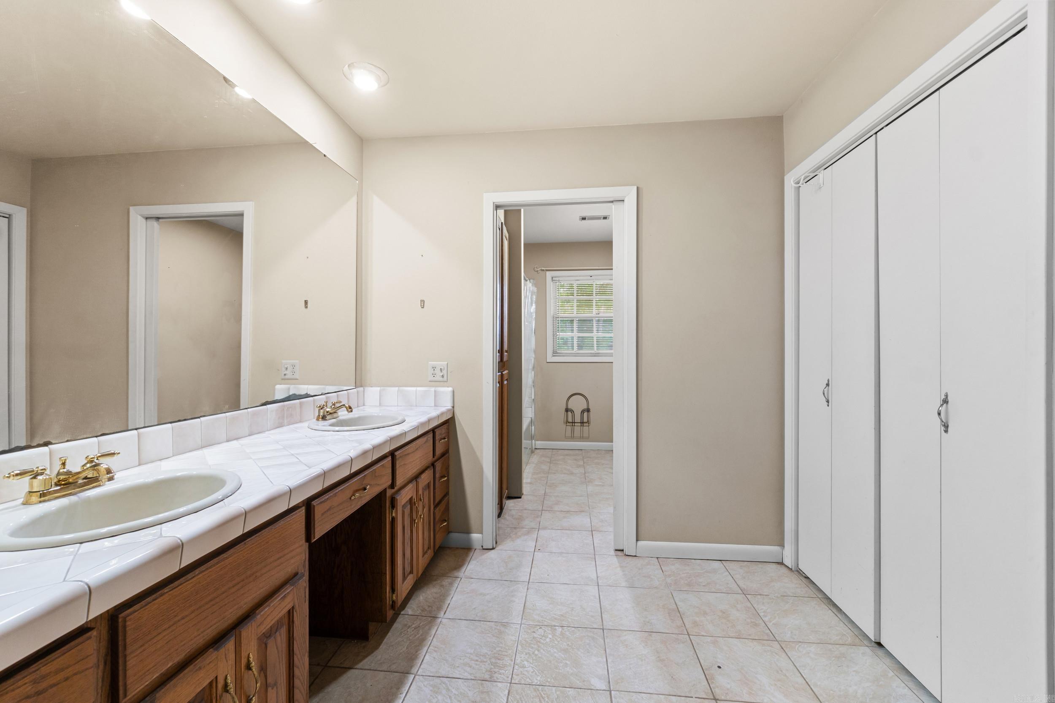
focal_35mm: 15
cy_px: 352
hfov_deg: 100.4
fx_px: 439
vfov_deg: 77.3
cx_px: 528
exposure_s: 1
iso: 250
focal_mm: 10
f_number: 9
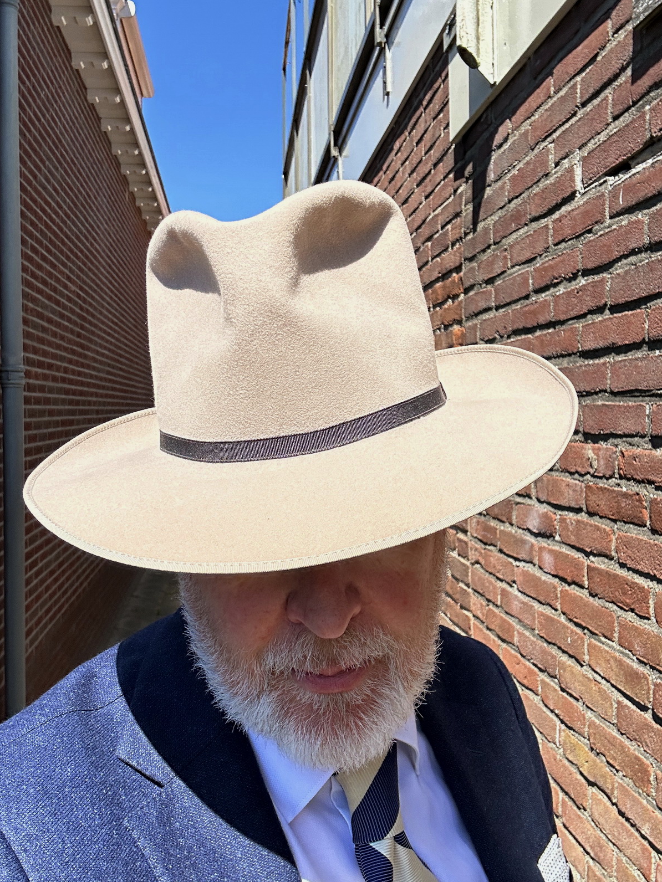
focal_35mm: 32
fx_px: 816
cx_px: 319
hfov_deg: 44.2
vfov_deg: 56.8
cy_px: 447
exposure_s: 1/1795
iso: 25
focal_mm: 2.69
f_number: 1.9
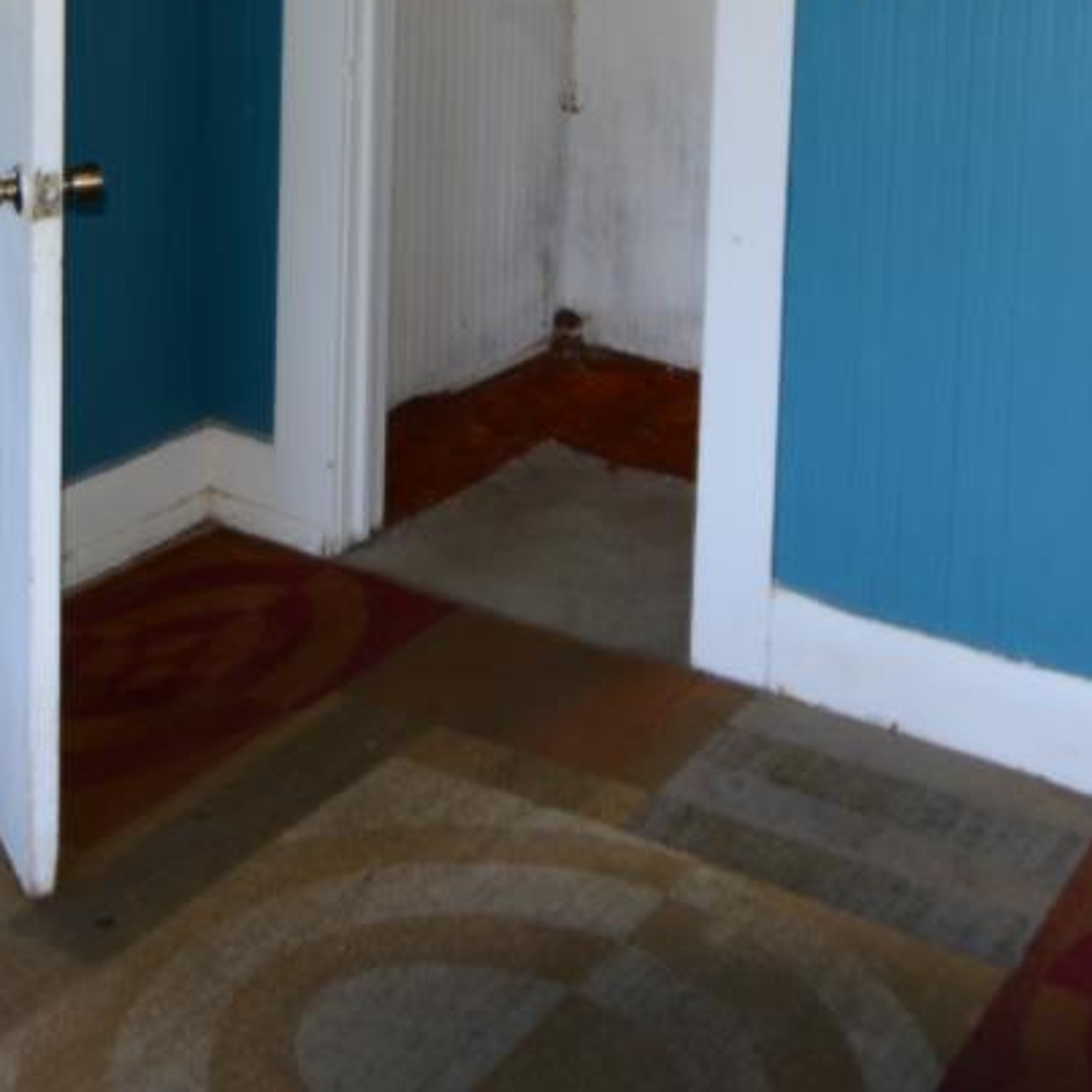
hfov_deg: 27.8
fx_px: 2198
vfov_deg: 25.5
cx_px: 705
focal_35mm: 62
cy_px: -159
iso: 100
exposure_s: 1/60
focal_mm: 13
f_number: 2.8
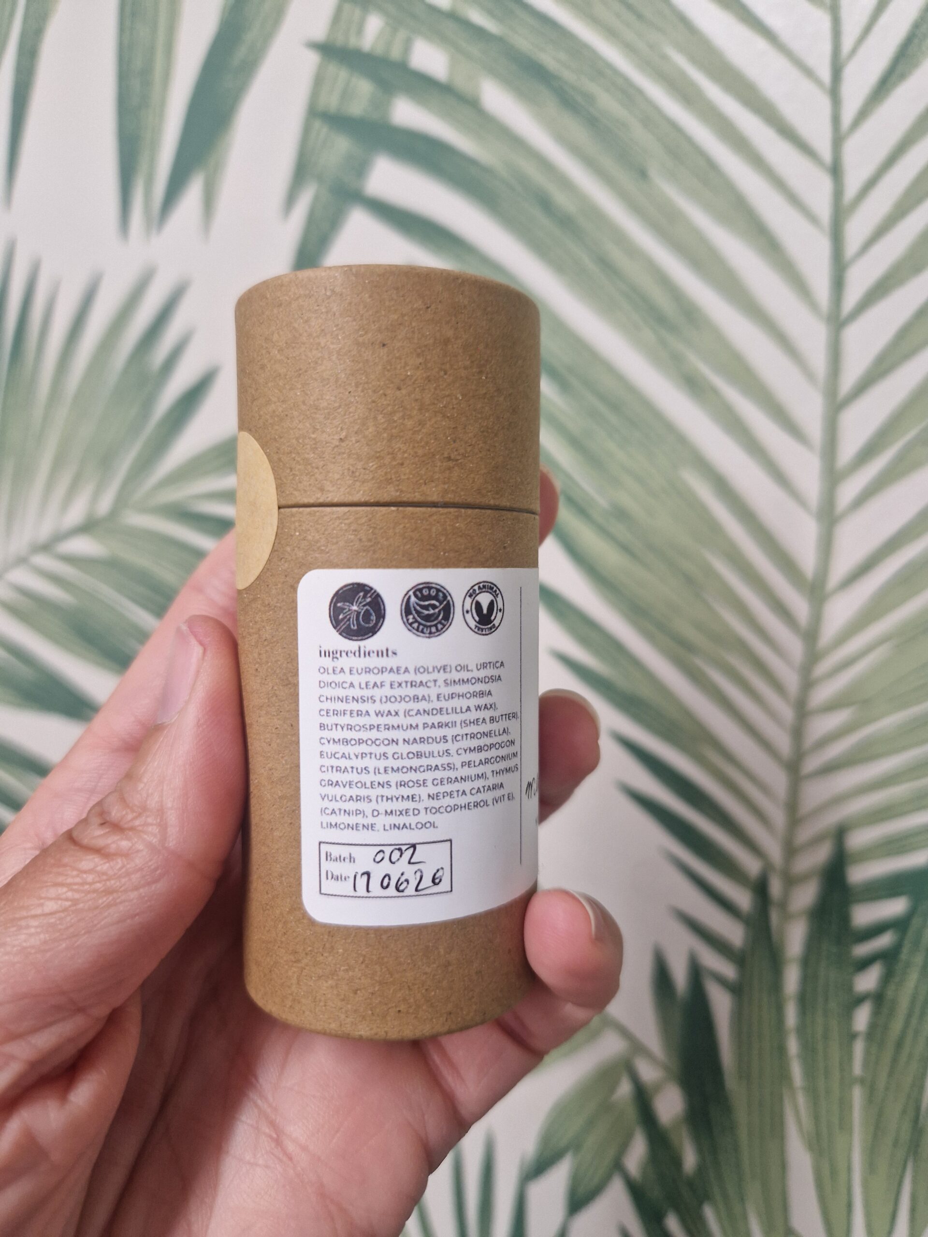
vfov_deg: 73.9
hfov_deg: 58.9
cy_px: 618
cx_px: 464
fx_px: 822
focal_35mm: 23
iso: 200
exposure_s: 1/100
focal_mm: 5.4
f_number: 1.8
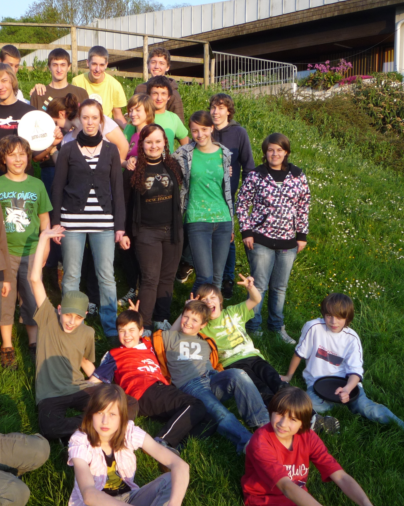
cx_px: 81
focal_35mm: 40
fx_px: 598
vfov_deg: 45.8
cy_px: 257
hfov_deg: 36.1
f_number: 4
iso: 100
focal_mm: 5.2
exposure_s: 1/160
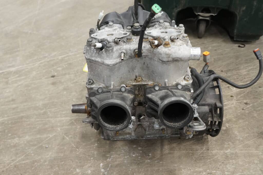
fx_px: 219
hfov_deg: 61.9
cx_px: 132
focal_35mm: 30
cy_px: 88
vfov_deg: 43.6
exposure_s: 1/60
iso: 1250
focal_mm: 20
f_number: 4.5
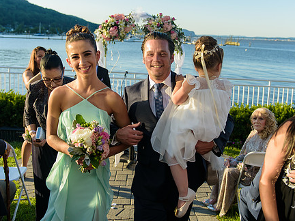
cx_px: 158
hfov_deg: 46.8
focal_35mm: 40
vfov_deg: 35.9
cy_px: 91
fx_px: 341
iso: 200
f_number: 3.2
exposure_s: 1/1600
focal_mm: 31
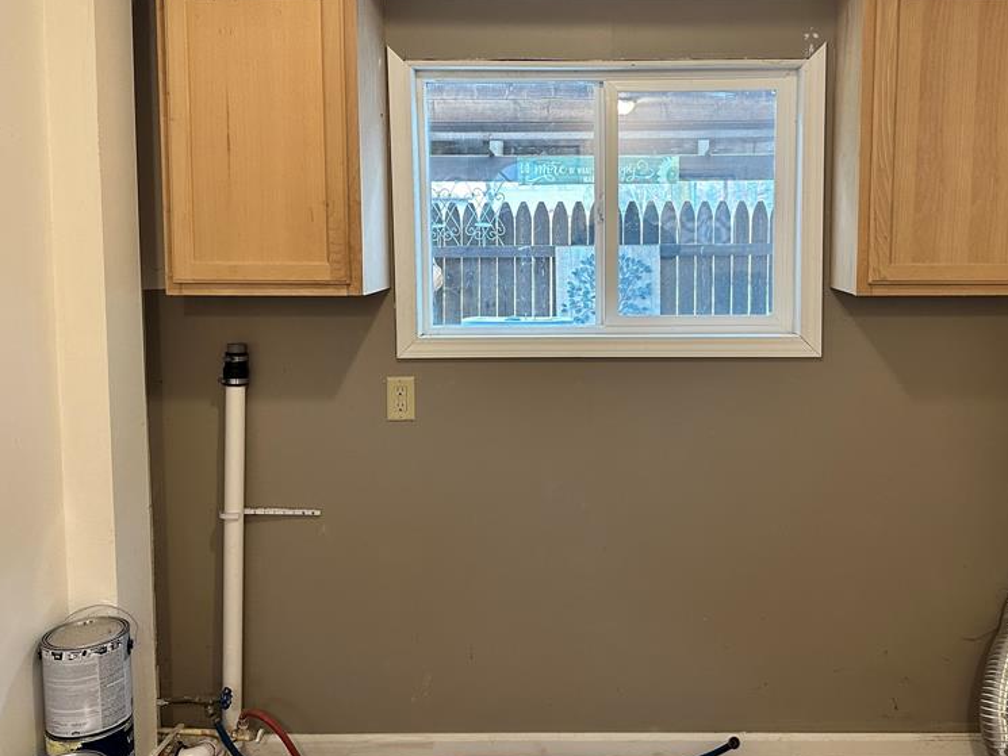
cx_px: 606
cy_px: 308
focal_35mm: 33
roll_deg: -0.1
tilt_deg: -3.5
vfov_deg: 42.8
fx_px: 961
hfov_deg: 54.9
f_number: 1.78
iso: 320
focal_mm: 6.86
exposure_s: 1/60
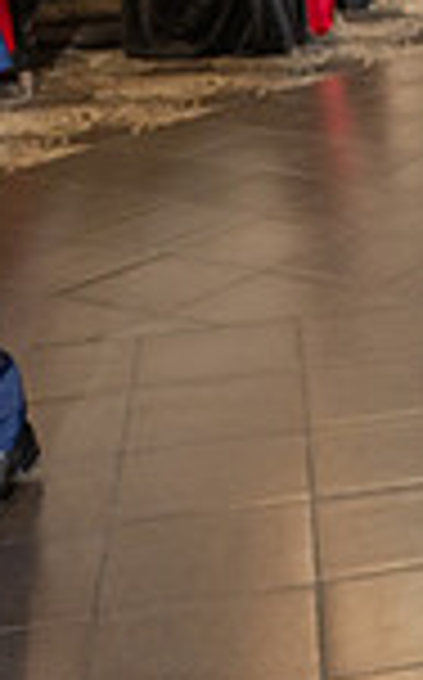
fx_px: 2035
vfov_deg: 18.5
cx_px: 994
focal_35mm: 110
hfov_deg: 10.4
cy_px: 20
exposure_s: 1/125
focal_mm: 28
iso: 800
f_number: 3.5
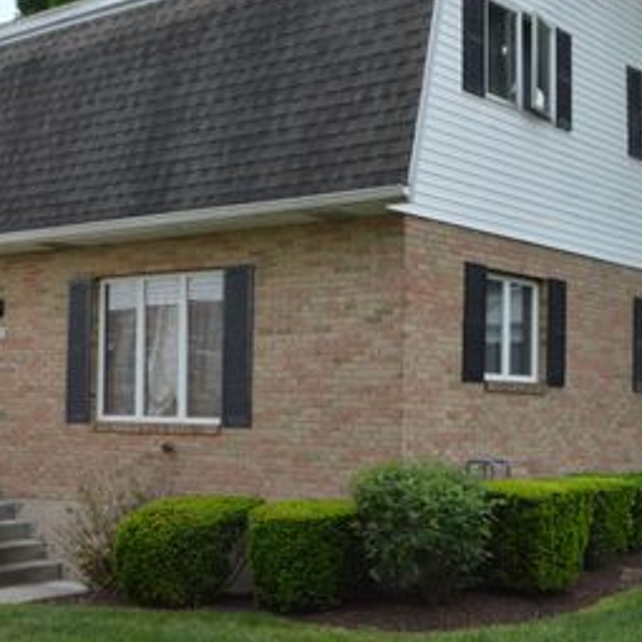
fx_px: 1259
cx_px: 222
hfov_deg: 28.4
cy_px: 305
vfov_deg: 28.6
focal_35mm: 60
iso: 1600
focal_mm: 24
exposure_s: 1/500
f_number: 11
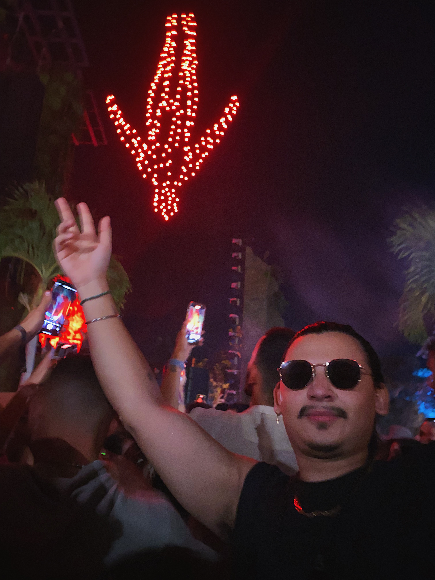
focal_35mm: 26
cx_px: 218
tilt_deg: +20.3
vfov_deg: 67.3
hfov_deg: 53.1
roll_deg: -2.5
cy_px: 290
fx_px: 436
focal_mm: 4.25
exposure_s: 1/4
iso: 1600
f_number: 1.8
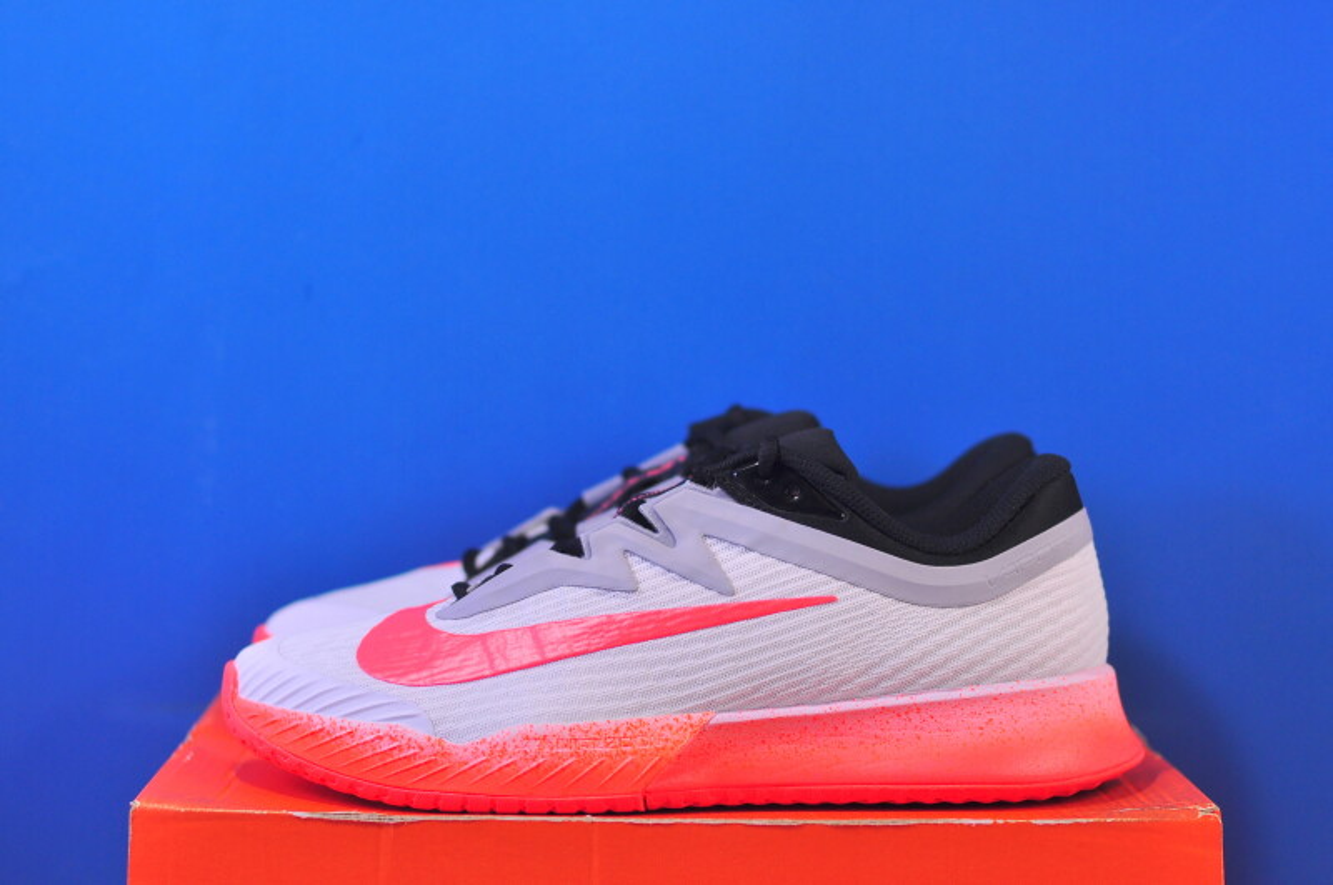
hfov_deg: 27.0
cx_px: 666
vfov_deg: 18.1
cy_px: 442
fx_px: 2773
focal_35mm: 75
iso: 250
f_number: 2.5
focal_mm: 50
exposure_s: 1/320
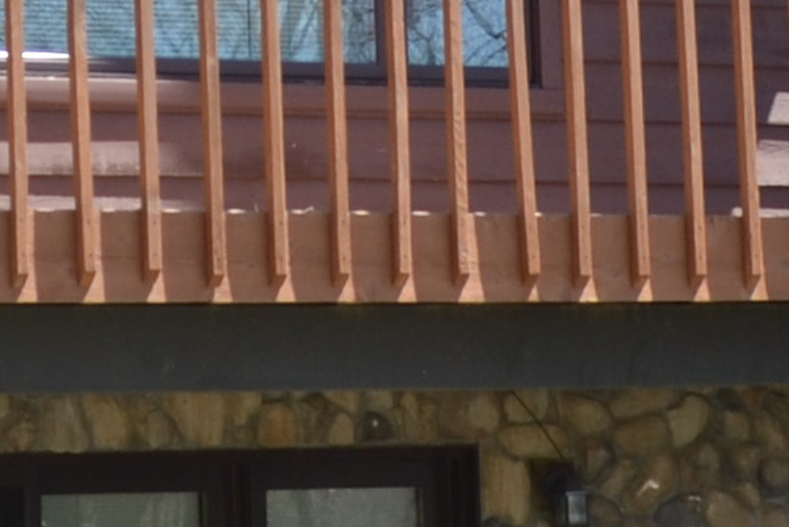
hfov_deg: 9.9
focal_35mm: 207
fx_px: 4538
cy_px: -322
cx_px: 50
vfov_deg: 6.5
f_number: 5.6
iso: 100
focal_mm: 18
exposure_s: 1/125
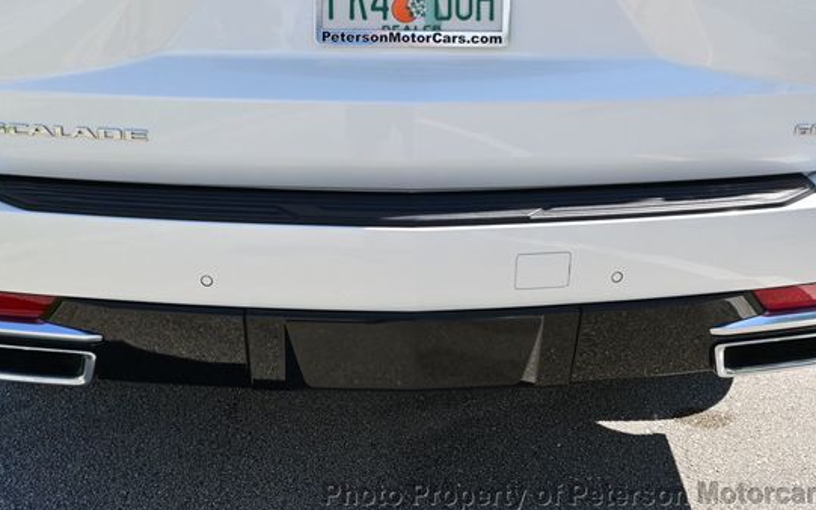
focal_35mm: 47
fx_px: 1045
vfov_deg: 27.3
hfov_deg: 42.6
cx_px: 400
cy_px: 201
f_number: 7.1
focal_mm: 26
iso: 100
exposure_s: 1/200
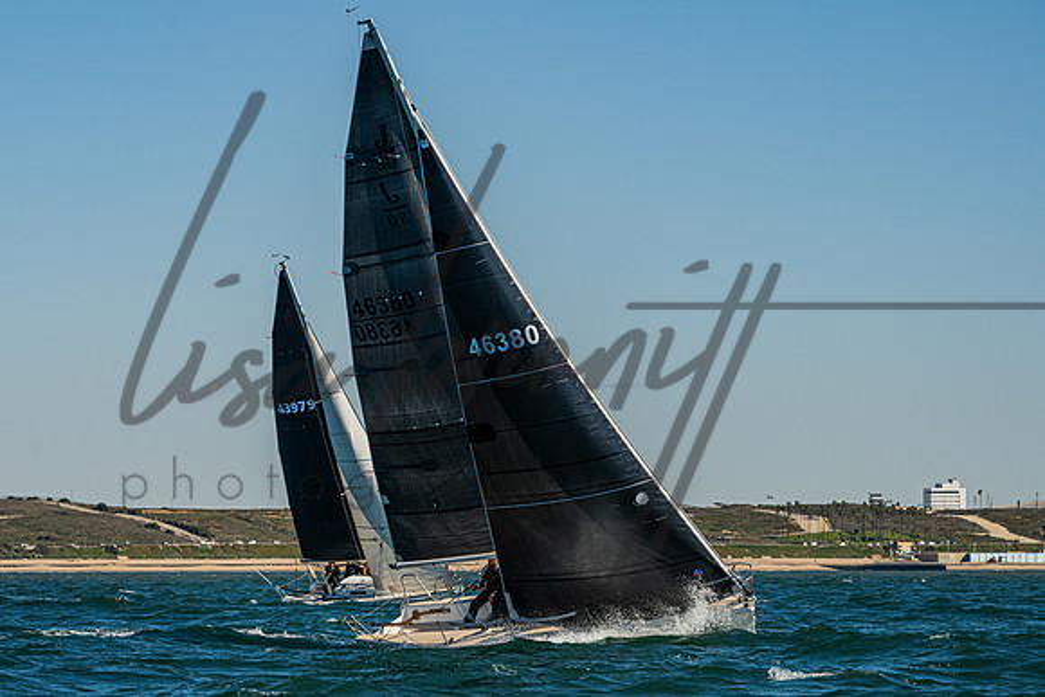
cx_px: 382
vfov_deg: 6.9
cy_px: 403
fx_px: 5744
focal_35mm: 198
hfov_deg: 10.4
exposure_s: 1/2000
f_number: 9
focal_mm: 155
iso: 400
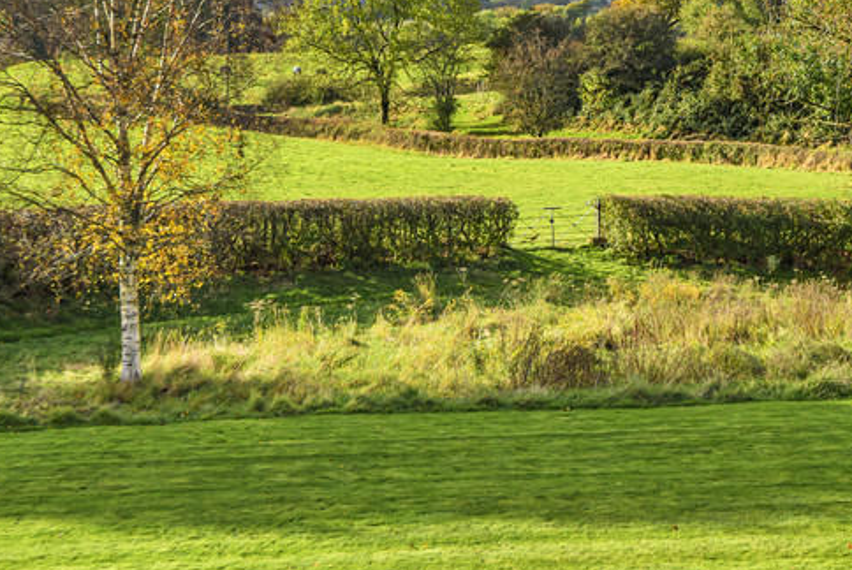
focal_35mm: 74
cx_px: 512
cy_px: 127
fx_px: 1753
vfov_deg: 18.3
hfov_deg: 27.3
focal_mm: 35
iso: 250
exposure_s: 1/800
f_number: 8
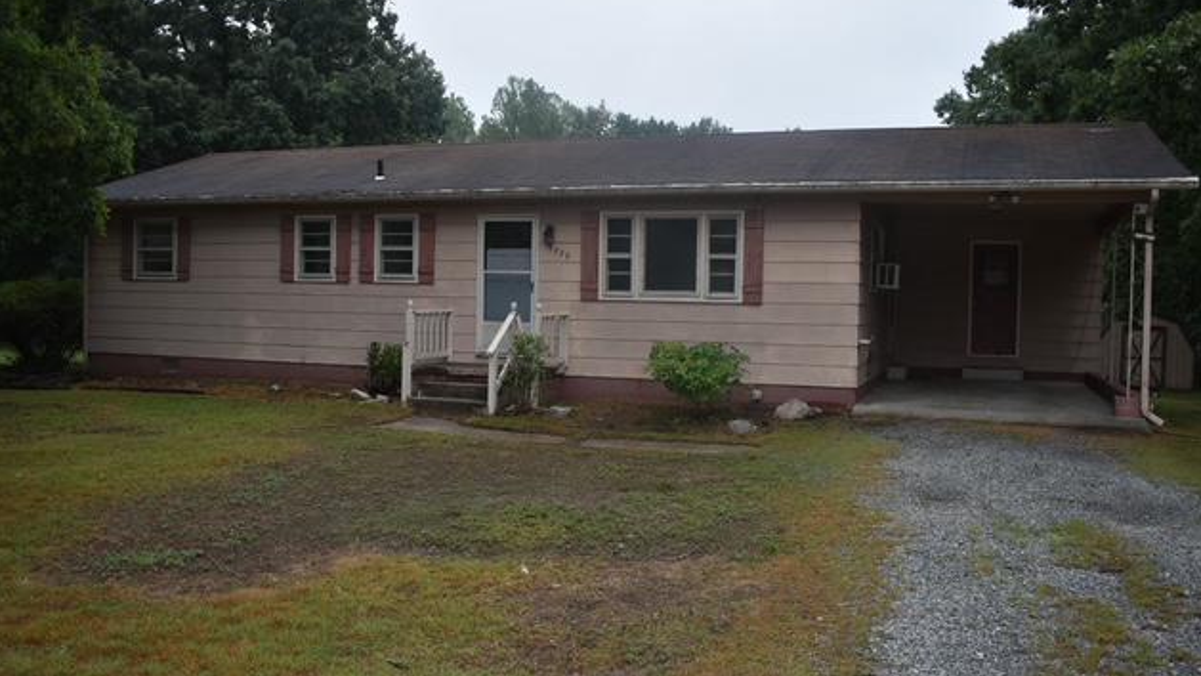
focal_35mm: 32
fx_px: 1019
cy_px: 323
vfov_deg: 36.7
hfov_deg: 61.0
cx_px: 596
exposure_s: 1/200
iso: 160
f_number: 5
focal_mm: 20
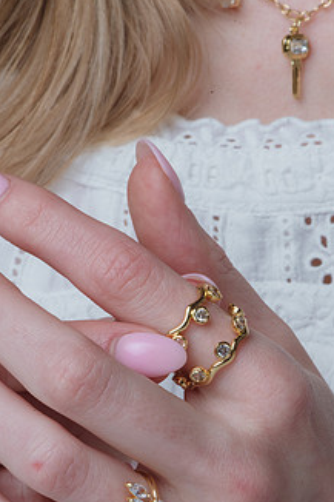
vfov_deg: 14.1
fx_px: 2020
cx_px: 205
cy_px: 342
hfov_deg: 9.4
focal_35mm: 145
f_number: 36
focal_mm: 105
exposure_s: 1/250
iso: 400
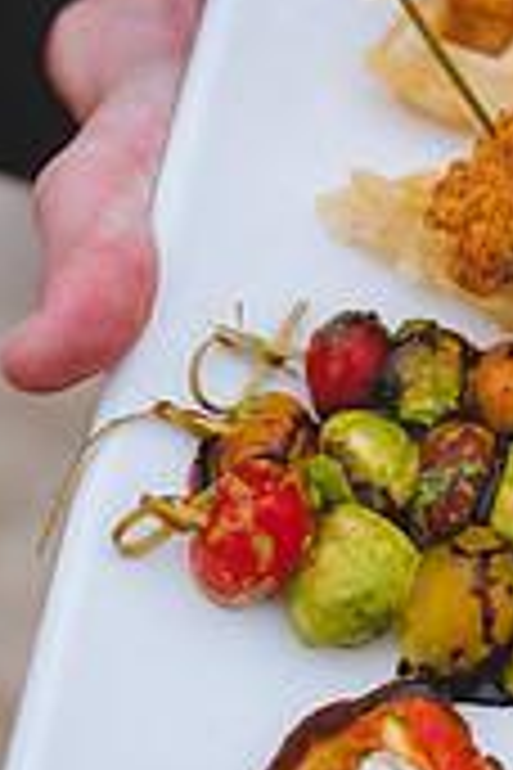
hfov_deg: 14.4
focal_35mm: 92
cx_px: 630
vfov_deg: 22.1
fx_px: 1966
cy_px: 468
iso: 320
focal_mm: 35
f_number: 2.2
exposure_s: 1/3200
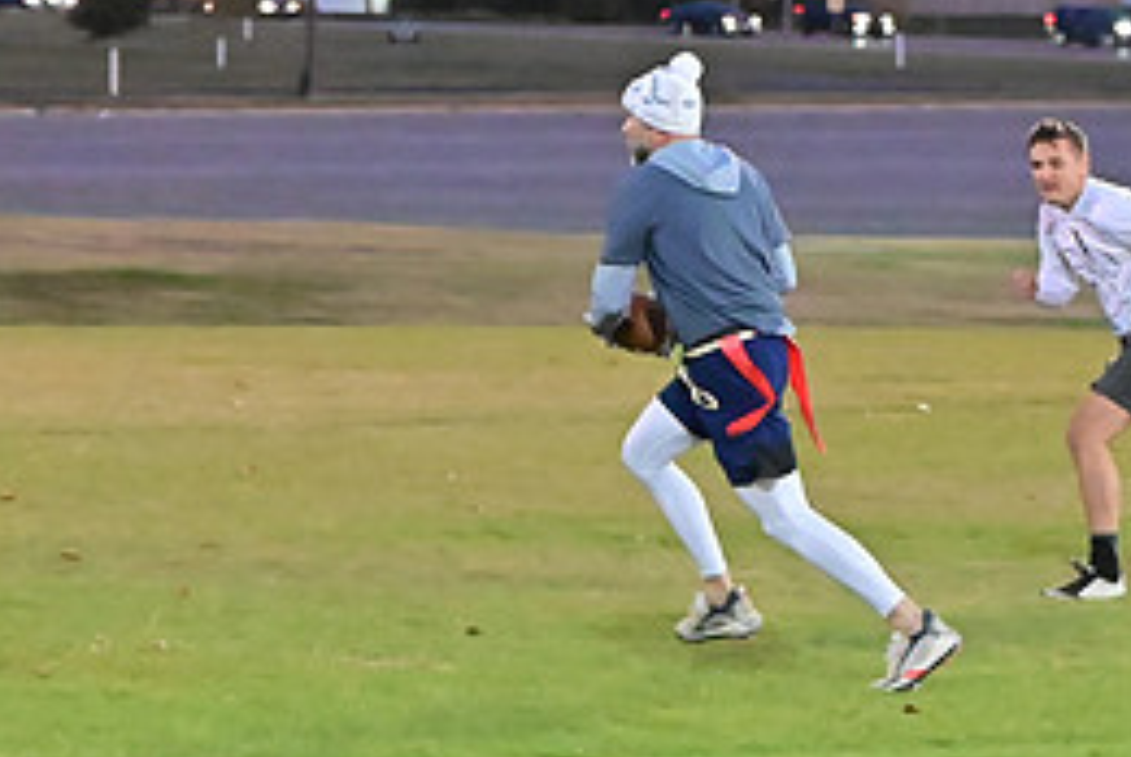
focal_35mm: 283
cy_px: 368
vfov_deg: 4.9
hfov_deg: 7.3
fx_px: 8901
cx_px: 766
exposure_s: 1/500
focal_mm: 85
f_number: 4
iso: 6400
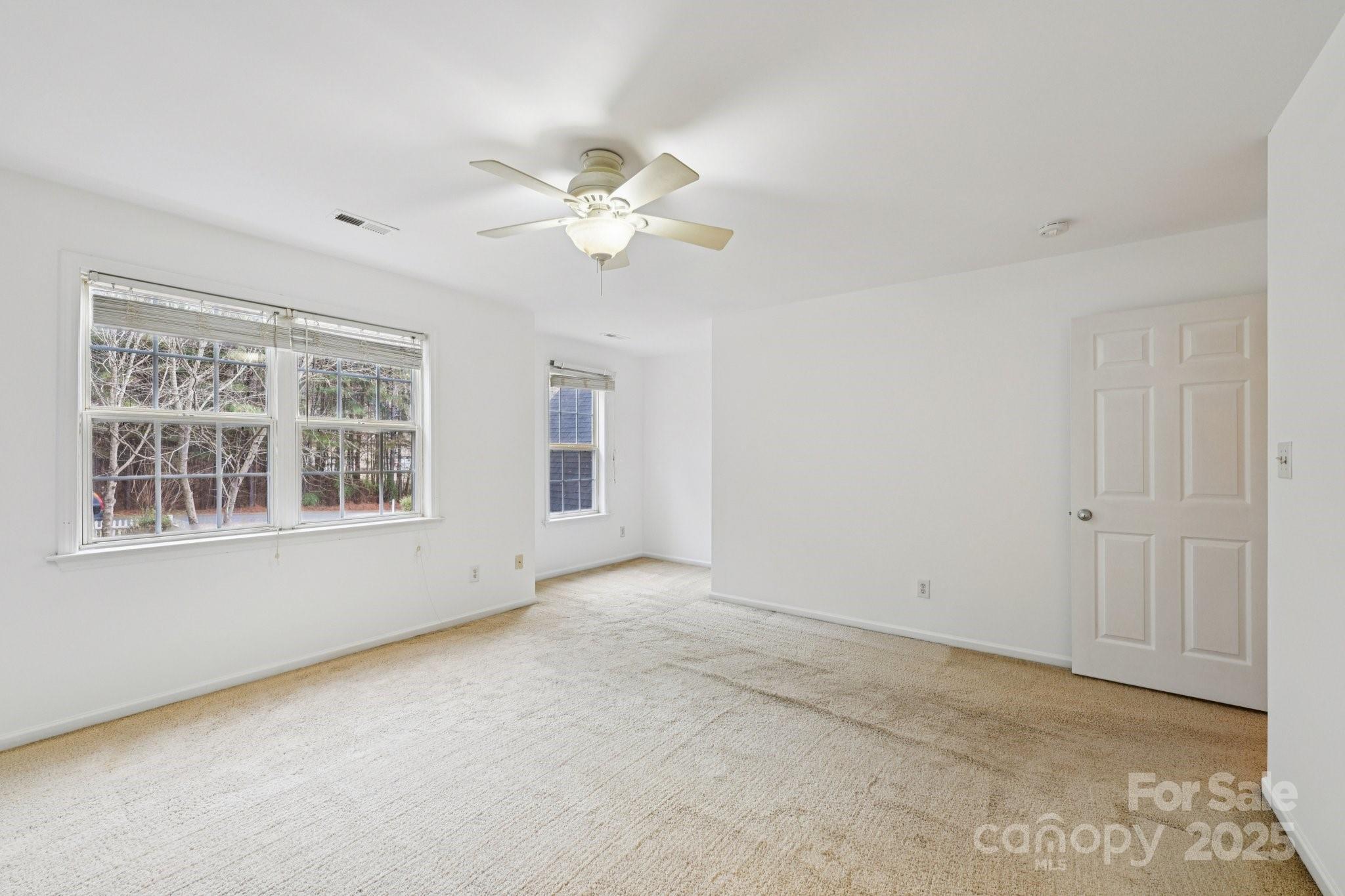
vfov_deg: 81.2
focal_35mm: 14
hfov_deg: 104.3
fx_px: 523
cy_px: 448
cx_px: 672
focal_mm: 14
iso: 400
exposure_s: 1/15
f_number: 8
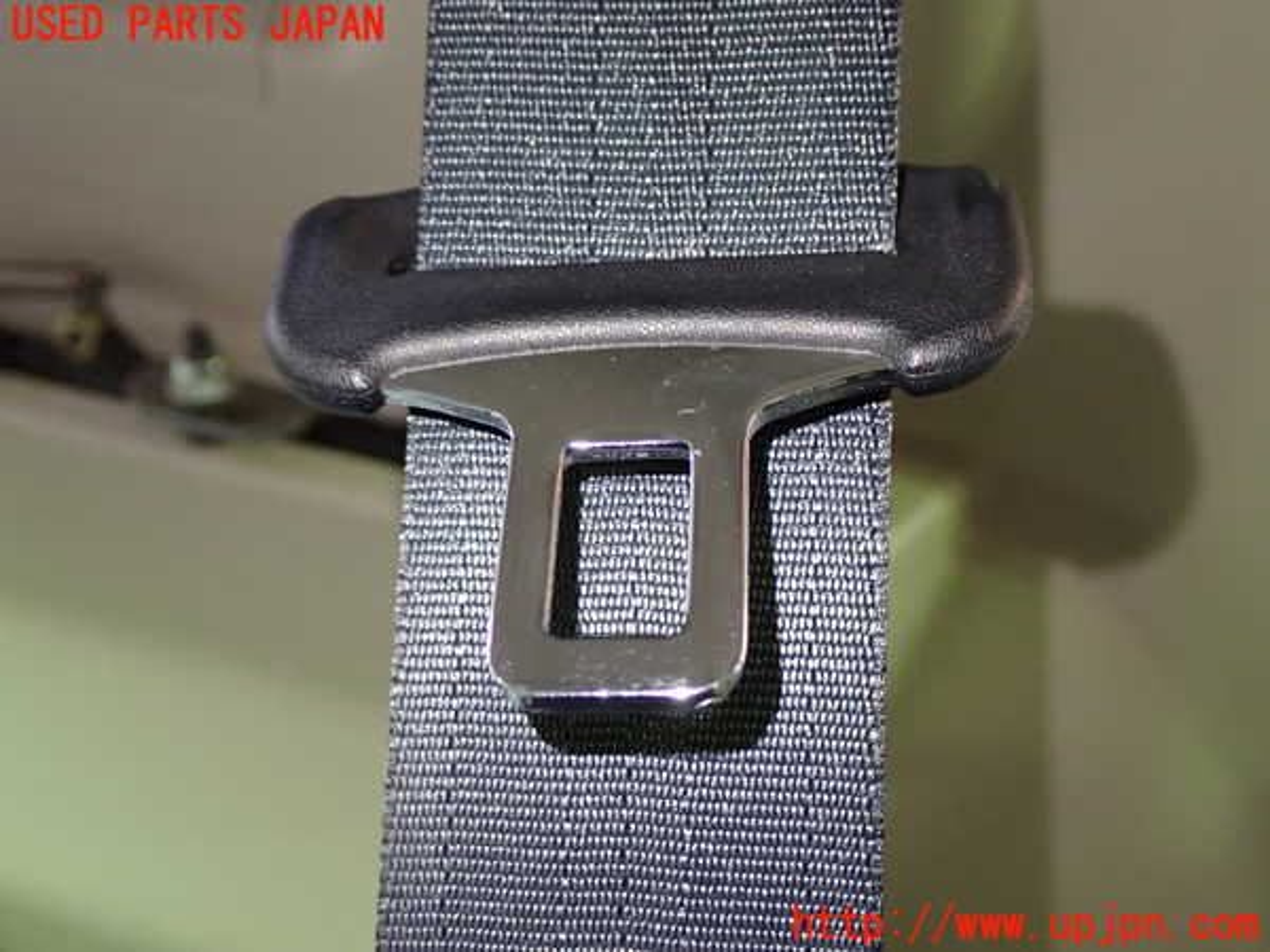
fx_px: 1724
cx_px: 635
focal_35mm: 47
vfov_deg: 30.9
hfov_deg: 40.4
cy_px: 476
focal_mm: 8.4
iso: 800
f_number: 3.1
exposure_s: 1/20
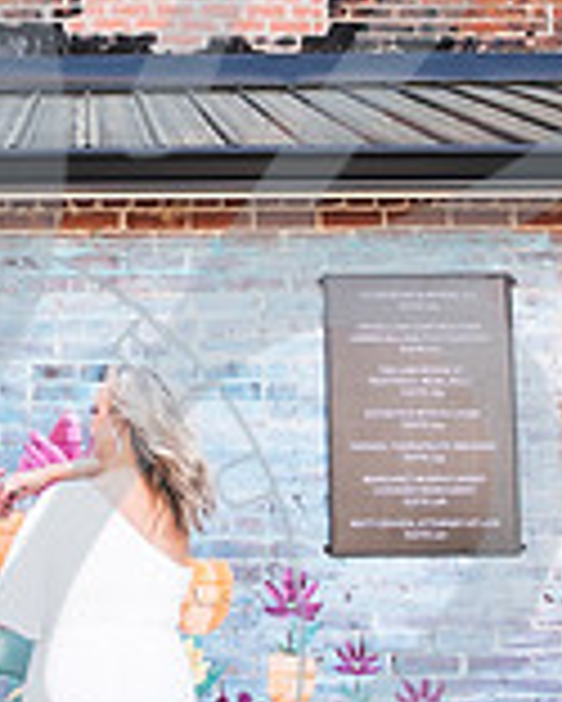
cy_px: 297
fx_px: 1350
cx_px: 90
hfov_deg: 23.1
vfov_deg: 29.1
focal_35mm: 65
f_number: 2.8
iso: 100
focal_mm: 24
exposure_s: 1/400
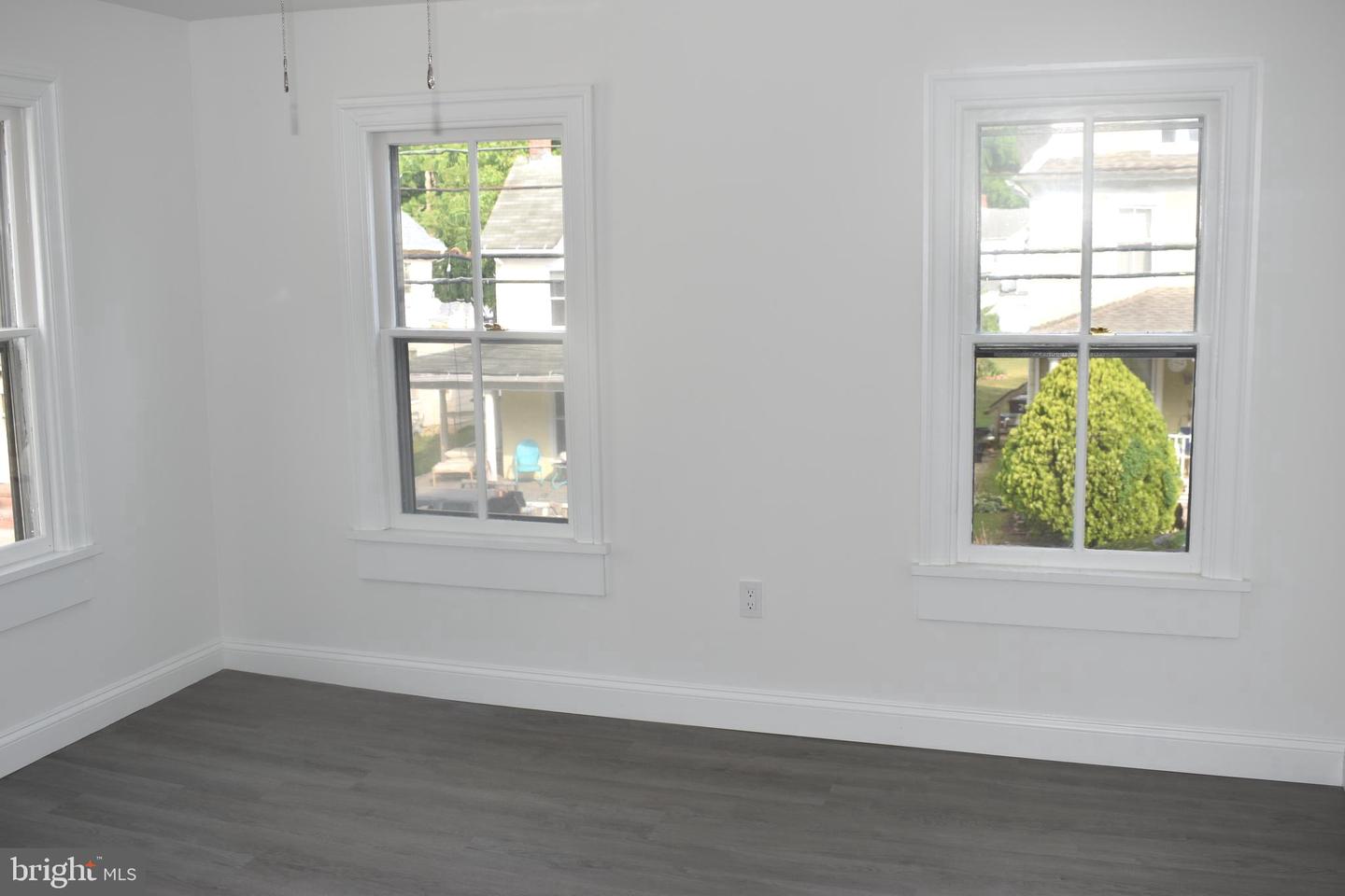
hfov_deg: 55.1
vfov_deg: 38.4
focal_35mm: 34
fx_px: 1289
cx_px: 672
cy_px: 448
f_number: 5.6
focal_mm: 23
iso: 110
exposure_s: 1/125
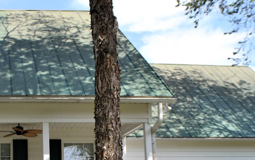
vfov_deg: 17.2
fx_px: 521
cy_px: 133
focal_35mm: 75
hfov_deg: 26.0
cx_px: -2
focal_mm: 20
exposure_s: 1/160
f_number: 6.3
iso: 100
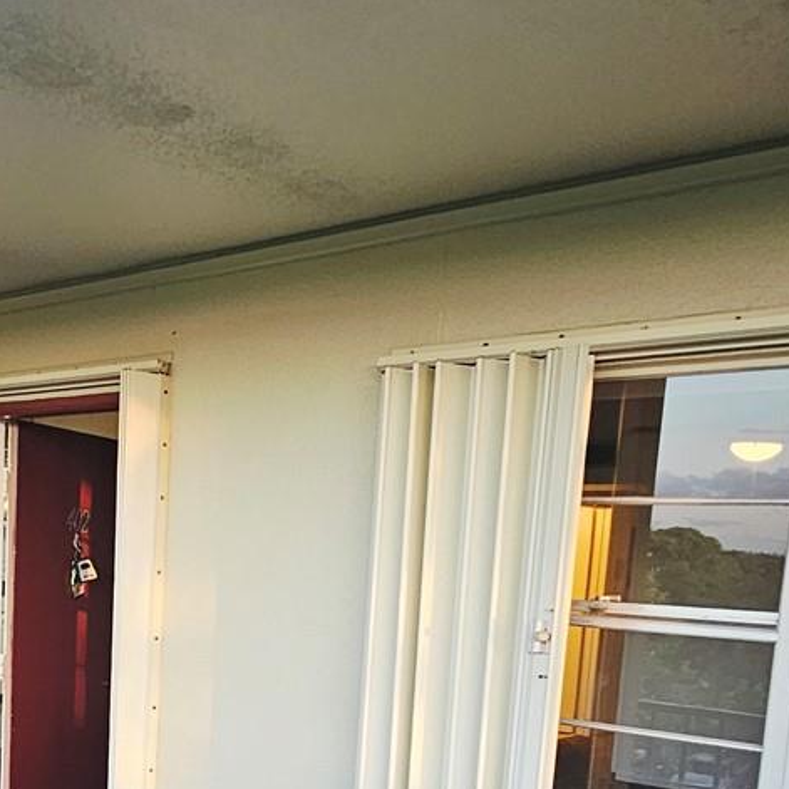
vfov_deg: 39.8
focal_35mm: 39
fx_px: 1006
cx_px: 156
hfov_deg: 41.0
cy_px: 705
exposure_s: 1/207
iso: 125
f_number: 2.2
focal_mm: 2.2
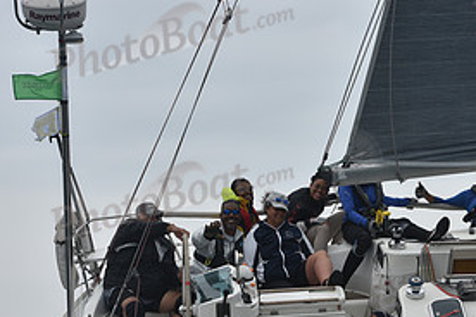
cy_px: 263
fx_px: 1944
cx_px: 385
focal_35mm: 147
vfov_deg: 9.3
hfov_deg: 13.9
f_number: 7.1
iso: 250
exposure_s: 1/800
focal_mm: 70
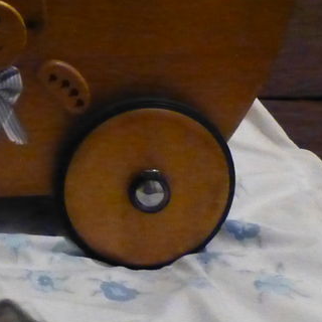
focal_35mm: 69
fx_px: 726
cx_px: -56
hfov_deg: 23.1
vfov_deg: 23.4
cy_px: -35
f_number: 3.3
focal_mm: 4.3
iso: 3200
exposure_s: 1/50
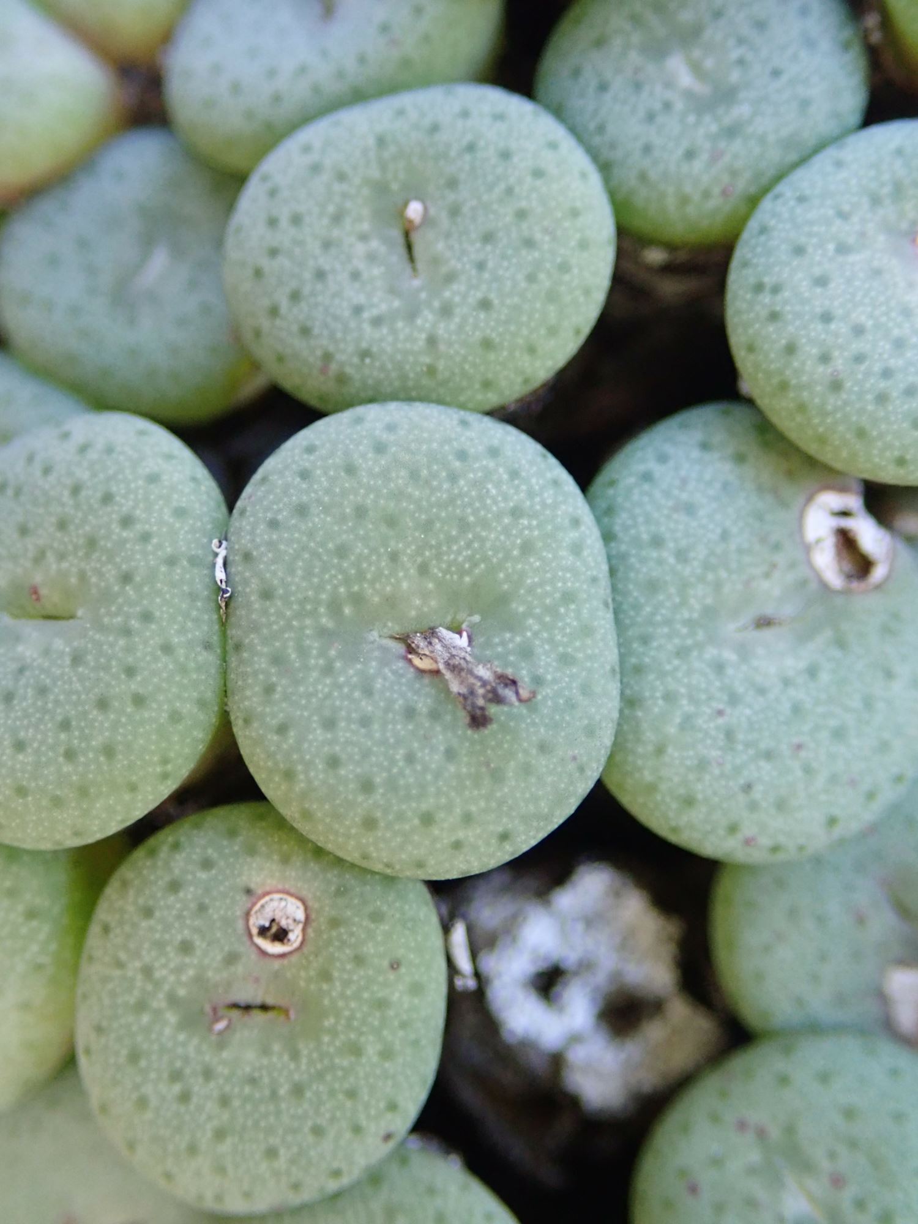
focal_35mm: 53
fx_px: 1874
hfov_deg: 27.5
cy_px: 612
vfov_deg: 36.2
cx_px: 459
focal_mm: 9.61
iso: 800
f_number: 3.4
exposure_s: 1/100
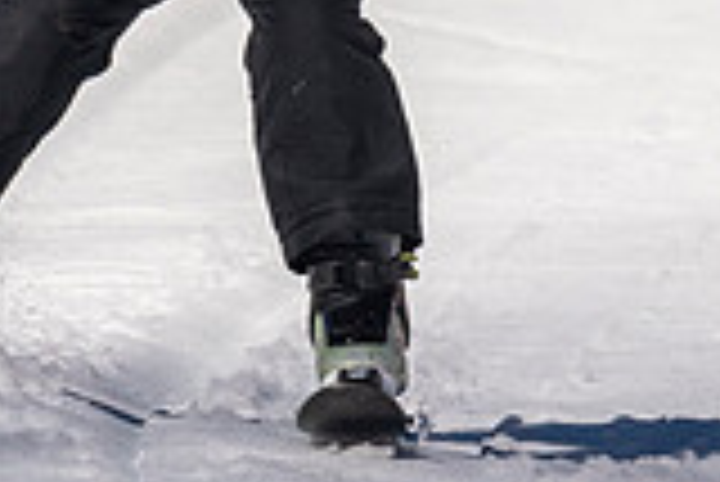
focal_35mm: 2794
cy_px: -173
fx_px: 55929
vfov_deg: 0.5
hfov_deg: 0.7
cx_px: 105
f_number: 8
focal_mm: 560
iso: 200
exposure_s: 1/2000
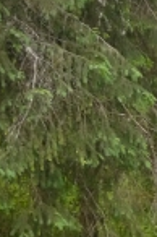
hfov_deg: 10.1
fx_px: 806
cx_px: 332
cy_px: 102
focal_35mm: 123
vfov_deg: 16.7
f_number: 2.8
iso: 400
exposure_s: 1/30
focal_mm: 4.8
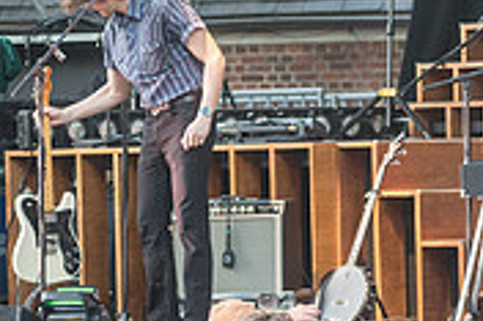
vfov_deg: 3.1
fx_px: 5978
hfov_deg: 4.6
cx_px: 510
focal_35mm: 446
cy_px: 155
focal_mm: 135
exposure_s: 1/160
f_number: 4
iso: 2500
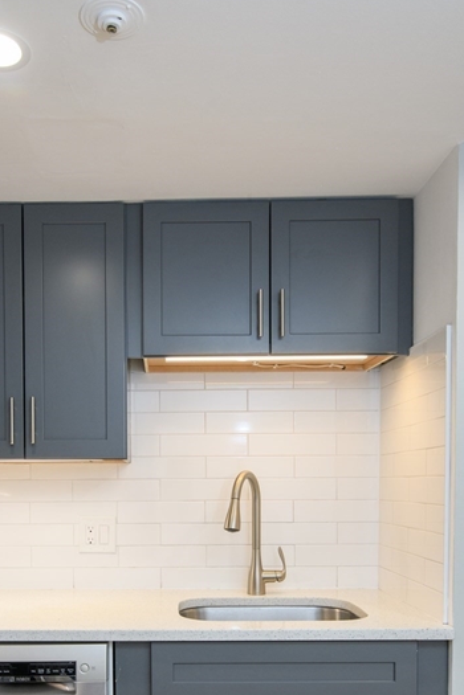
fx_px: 735
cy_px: 499
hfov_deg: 34.7
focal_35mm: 38
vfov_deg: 49.2
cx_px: 156
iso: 1250
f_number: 9
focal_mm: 26
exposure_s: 1/100
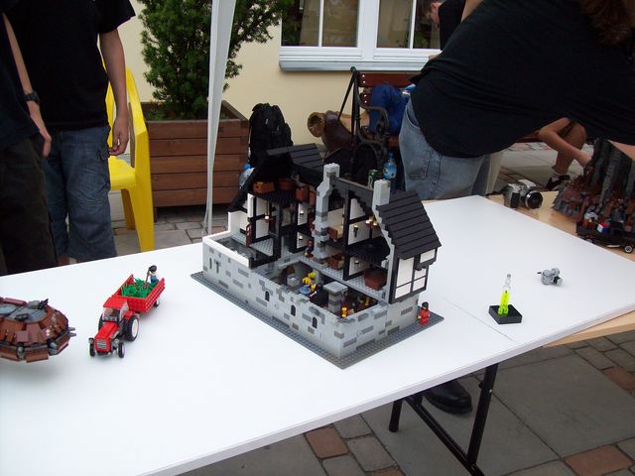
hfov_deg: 51.4
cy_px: 238
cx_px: 318
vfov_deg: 39.7
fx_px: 660
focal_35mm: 36
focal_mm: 6
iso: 80
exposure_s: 1/557
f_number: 2.7
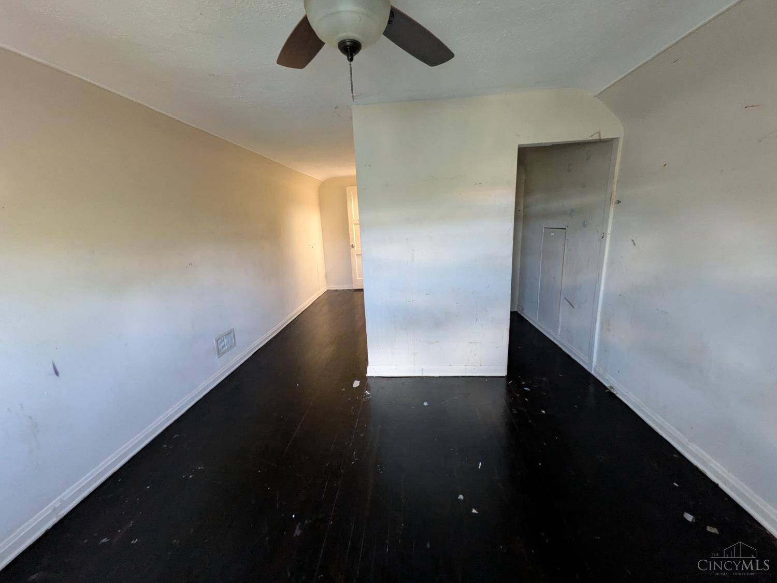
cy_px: 292
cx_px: 388
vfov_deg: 85.7
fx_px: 314
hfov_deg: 102.1
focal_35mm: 14
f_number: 2.2
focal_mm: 1.85
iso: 397
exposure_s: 1/25.8
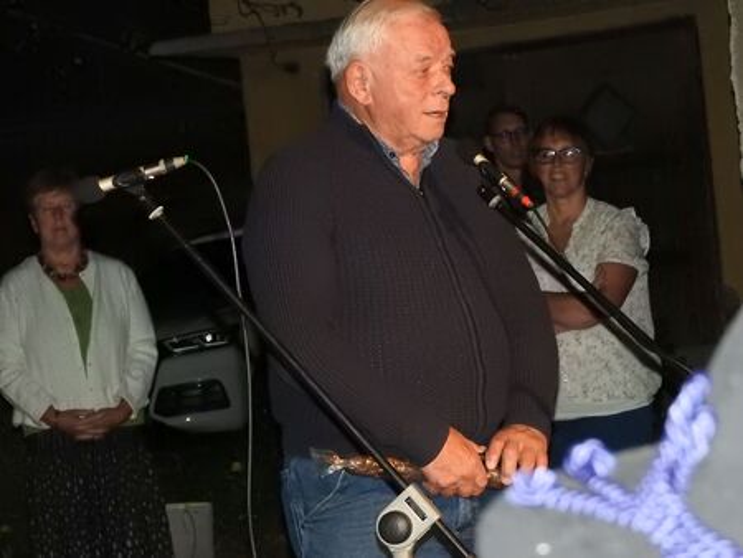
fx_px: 3651
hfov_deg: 11.6
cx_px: 372
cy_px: 279
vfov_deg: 8.7
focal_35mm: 170
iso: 1600
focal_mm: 30.5
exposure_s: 1/60
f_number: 5.2
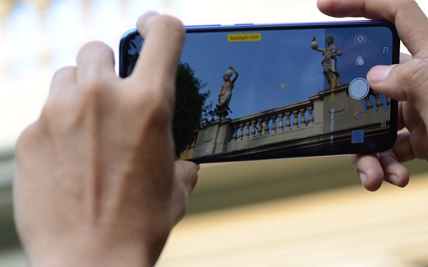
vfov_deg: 12.8
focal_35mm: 102
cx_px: 240
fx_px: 1189
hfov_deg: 20.4
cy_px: 84
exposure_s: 1/500
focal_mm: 50
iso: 200
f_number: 3.3
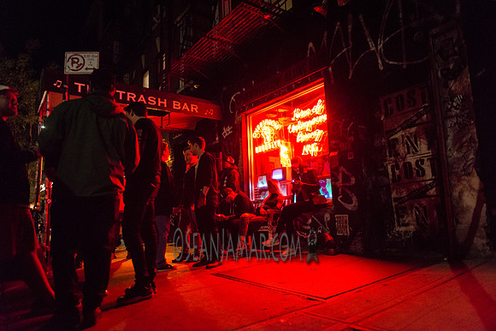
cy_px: 166
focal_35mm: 24
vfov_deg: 53.2
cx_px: 248
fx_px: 331
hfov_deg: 73.7
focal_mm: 24
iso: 5000
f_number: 2.8
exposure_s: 1/250
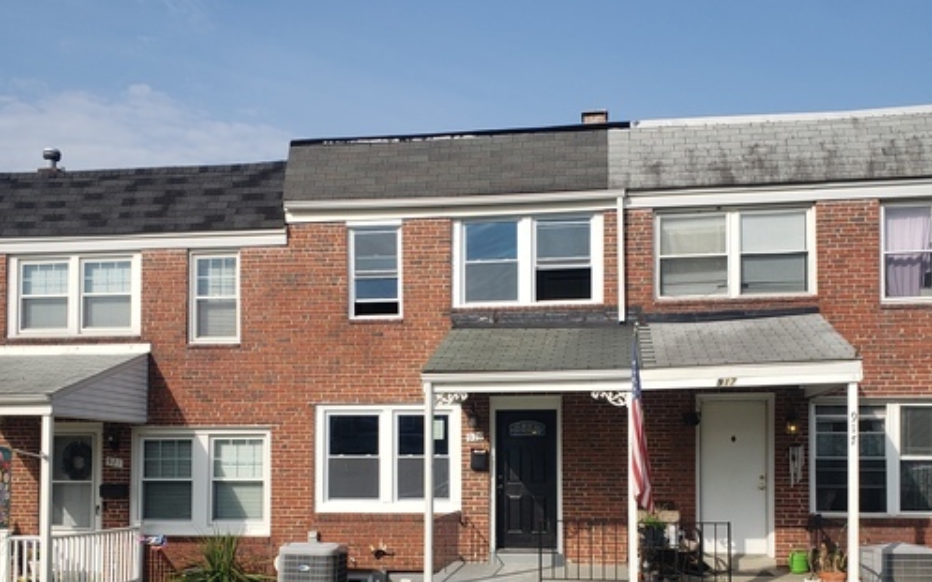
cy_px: 444
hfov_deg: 52.8
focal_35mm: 37
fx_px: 939
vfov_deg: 33.6
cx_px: 467
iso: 50
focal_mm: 4.3
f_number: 2.4
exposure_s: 1/1529
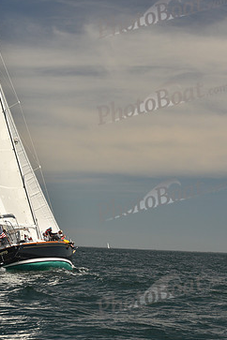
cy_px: 163
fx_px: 1059
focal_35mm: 112
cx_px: 48
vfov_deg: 18.3
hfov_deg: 12.2
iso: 250
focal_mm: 70
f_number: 7.1
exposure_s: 1/640
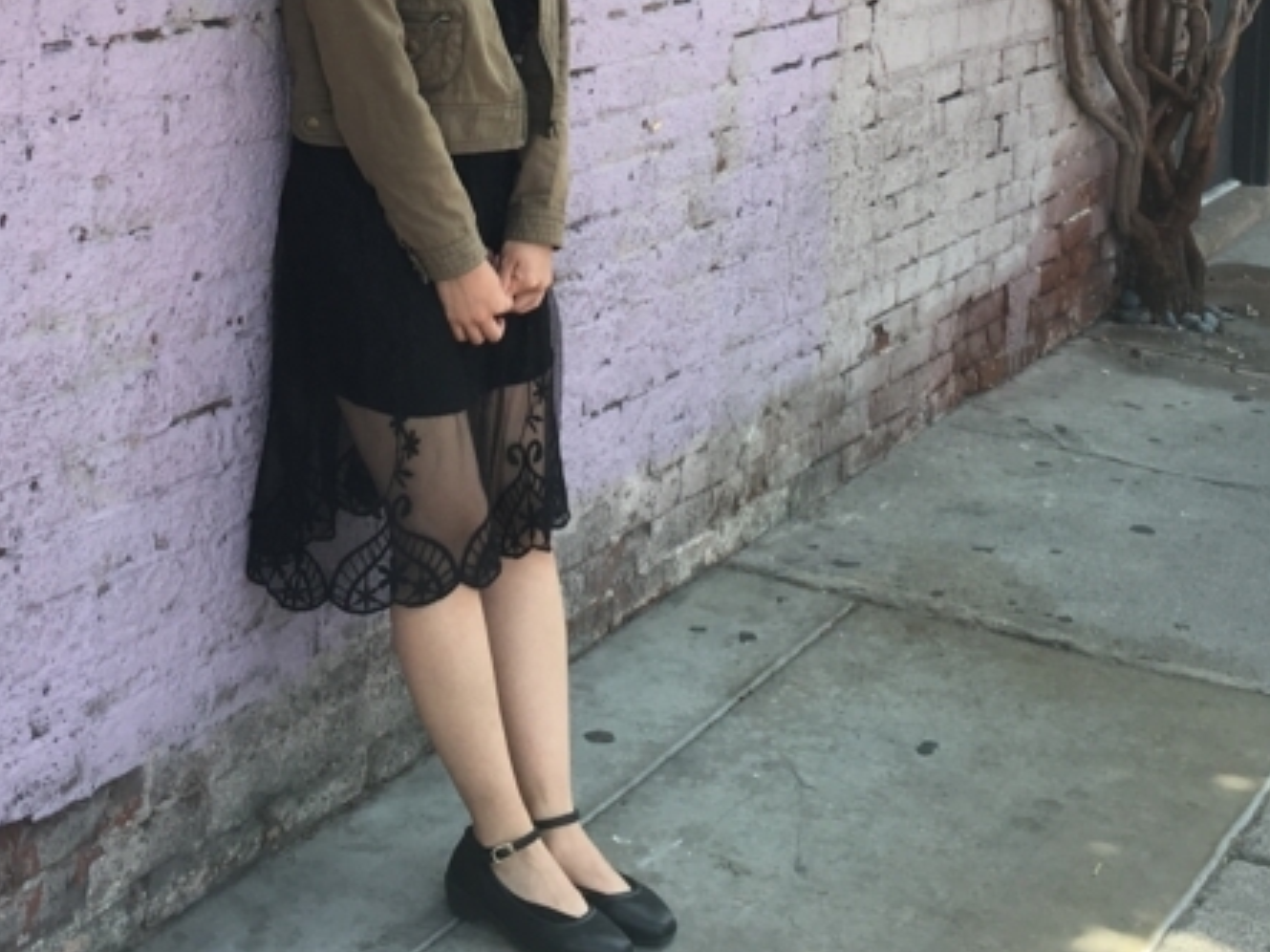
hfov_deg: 29.0
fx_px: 2457
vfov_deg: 20.8
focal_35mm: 67
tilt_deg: -5.2
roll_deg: -2.3
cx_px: 625
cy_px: -106
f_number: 2.2
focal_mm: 4.15
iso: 25
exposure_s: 1/345
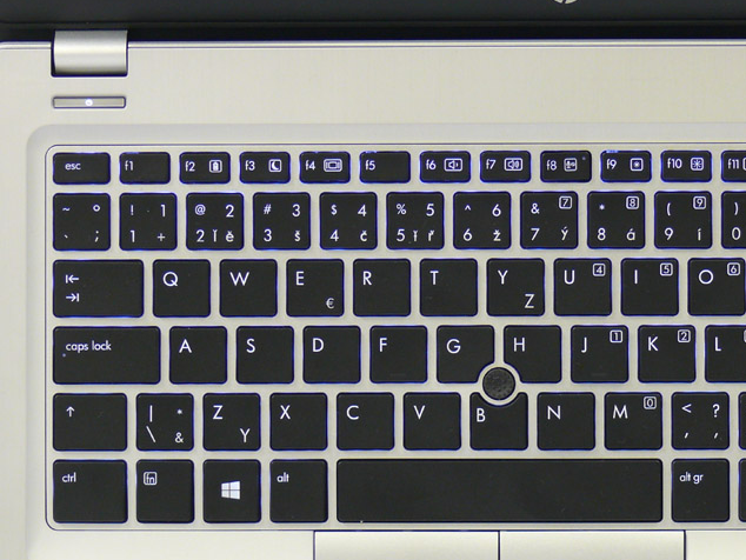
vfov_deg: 8.1
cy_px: 408
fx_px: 3967
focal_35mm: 184
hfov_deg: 10.7
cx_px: 565
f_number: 3.6
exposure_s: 1/8
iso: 100
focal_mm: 24
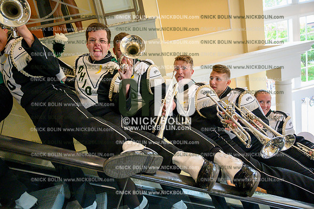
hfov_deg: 73.8
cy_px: 104
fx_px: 209
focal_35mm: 24
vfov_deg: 53.1
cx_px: 157
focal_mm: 24
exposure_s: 1/800
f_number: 4
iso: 6400
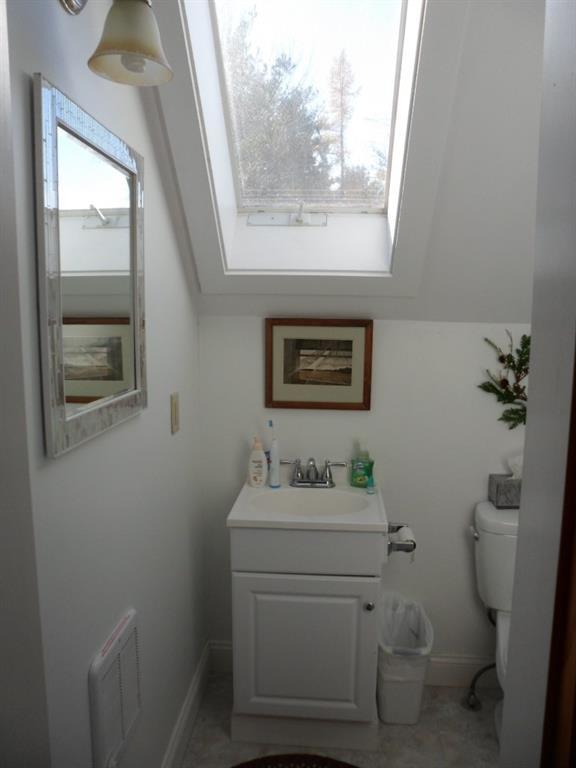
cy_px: 384
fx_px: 577
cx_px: 288
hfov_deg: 53.1
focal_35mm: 26
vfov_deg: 67.3
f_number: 3.3
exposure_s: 1/125
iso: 80
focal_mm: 4.9
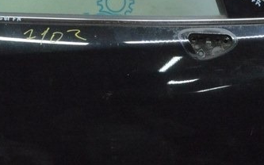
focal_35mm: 94
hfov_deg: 21.9
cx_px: 68
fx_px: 676
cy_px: 82
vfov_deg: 13.9
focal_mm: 20
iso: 4000
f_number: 16
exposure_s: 1/50
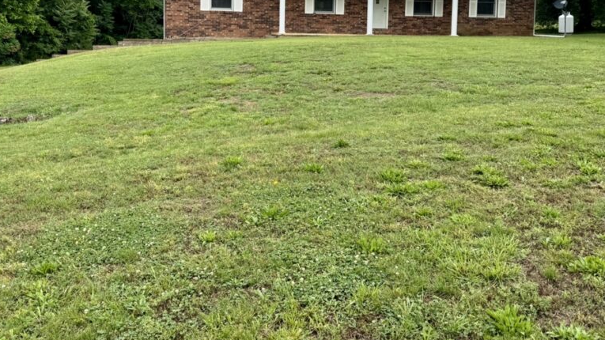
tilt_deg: -2.6
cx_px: 281
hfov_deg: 56.6
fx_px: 561
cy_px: 61
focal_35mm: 35
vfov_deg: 32.6
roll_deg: -1.5
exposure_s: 1/2105
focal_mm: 6.76
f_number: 1.78
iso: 80
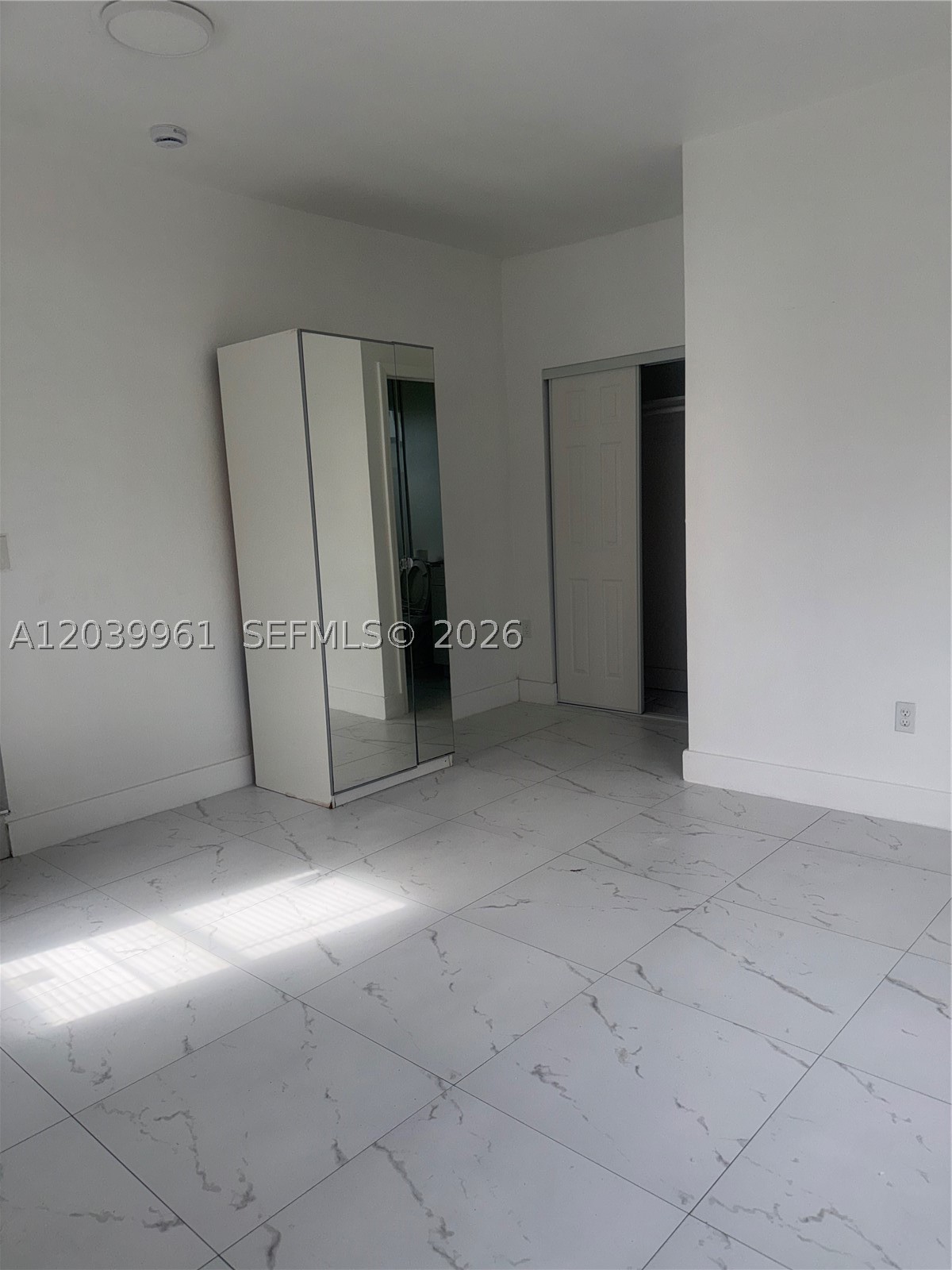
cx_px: 476
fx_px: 880
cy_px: 635
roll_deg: +4.6
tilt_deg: -9.5
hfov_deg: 56.8
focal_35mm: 24
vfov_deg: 71.6
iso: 50
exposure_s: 1/491
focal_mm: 6.76
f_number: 1.78
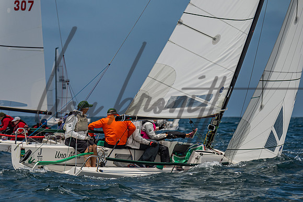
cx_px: 103
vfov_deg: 4.4
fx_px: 2629
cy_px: 105
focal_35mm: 312
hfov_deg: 6.6
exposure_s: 1/4000
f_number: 6.3
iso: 400
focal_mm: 220
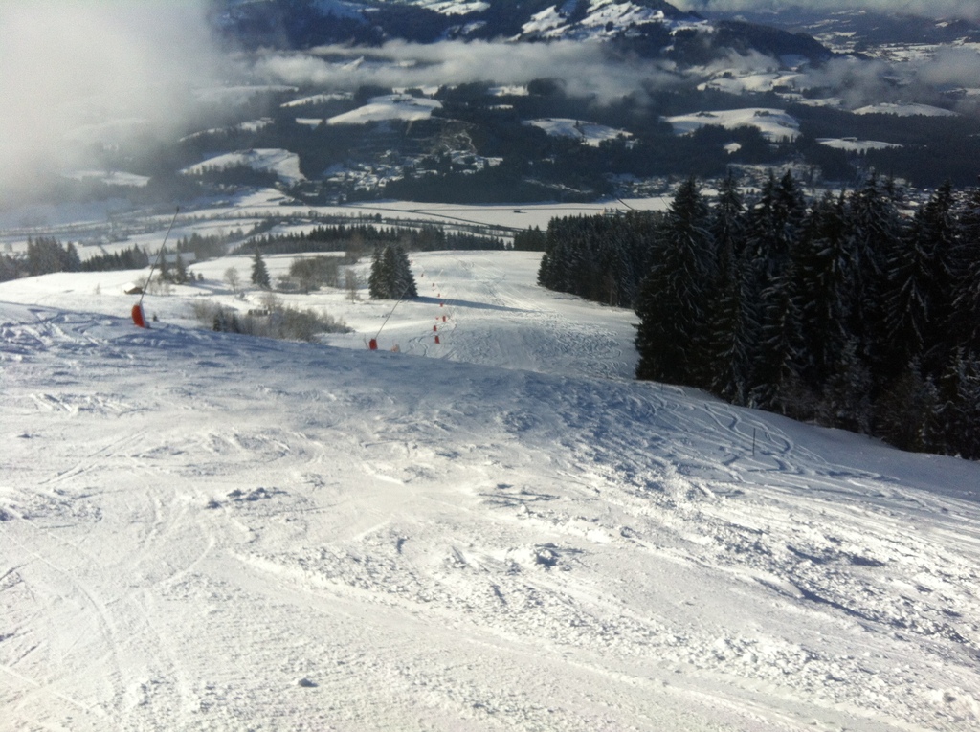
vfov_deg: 40.6
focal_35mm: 35
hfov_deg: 52.7
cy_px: 366
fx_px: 989
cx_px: 490
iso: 80
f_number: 2.8
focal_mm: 3.85
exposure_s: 1/3352
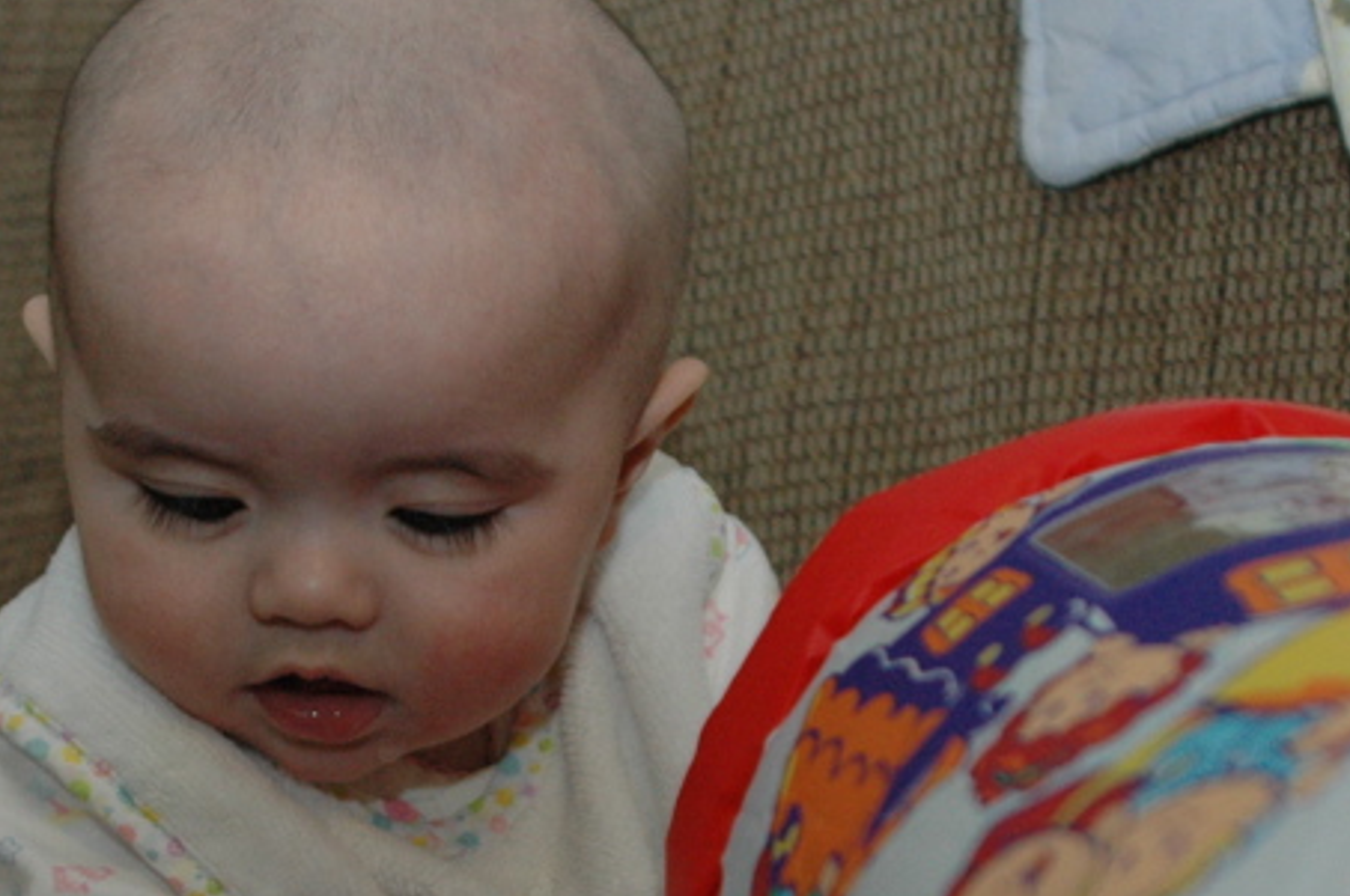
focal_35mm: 102
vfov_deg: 13.3
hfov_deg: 20.0
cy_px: 836
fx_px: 3821
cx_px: 638
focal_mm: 32
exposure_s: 1/60
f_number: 3.8
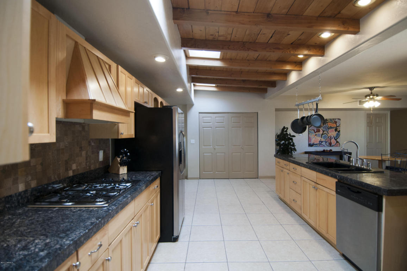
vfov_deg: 67.3
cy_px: 136
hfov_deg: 90.1
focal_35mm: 18
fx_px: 203
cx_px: 204
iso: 400
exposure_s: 1/50
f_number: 4
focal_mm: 12
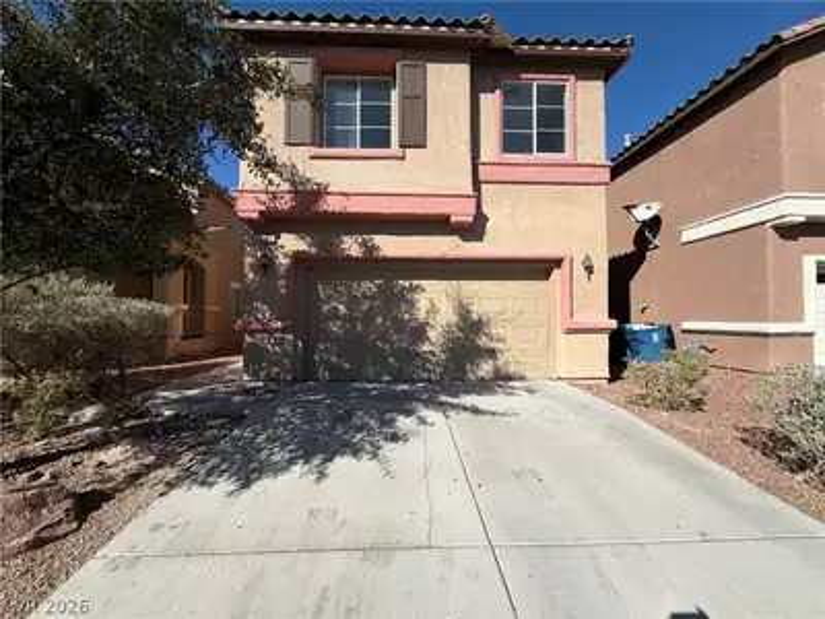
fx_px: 334
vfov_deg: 85.7
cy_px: 310
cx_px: 412
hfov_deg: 102.1
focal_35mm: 14
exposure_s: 1/1656
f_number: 2.2
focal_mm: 2.22
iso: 20
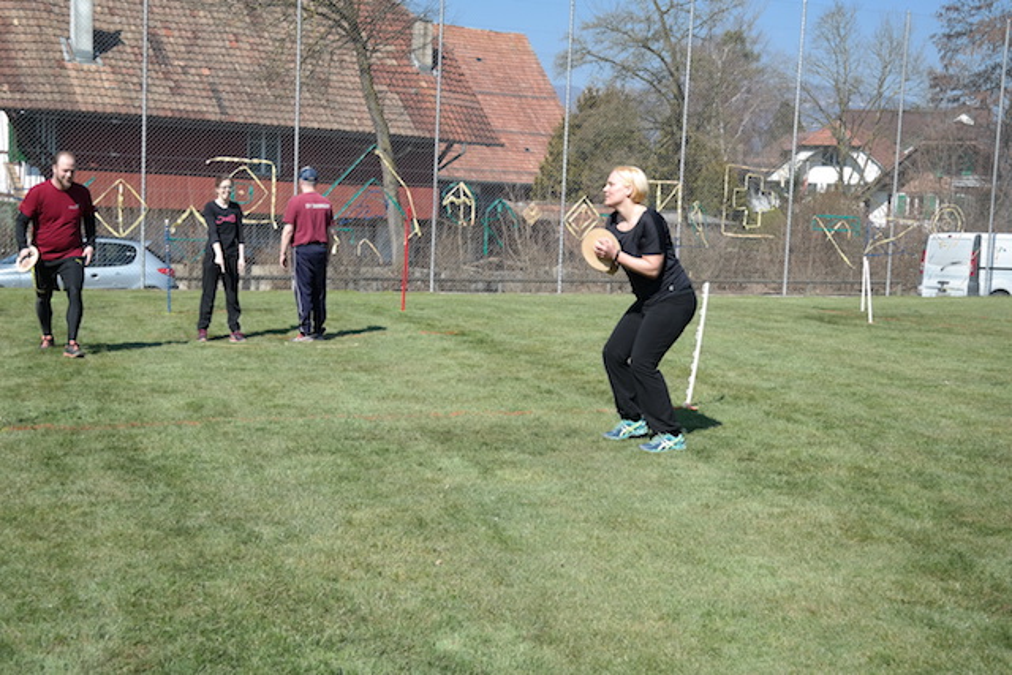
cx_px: 506
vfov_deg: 27.0
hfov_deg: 39.6
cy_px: 338
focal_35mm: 50
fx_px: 1406
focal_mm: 33
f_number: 6.3
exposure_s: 1/250
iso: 100
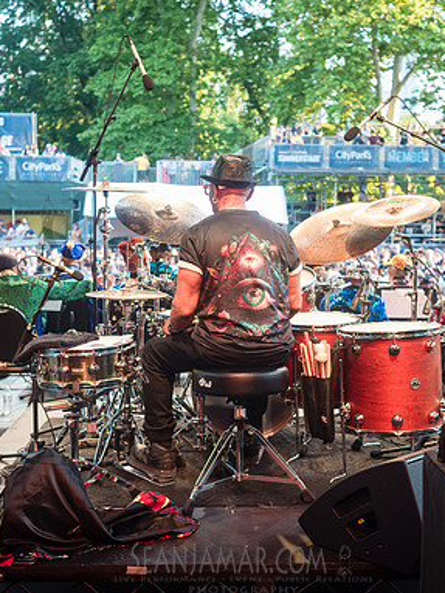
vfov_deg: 37.5
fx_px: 875
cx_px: 247
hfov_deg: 28.5
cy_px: 296
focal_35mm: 51
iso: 1000
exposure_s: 1/250
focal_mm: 35
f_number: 3.5
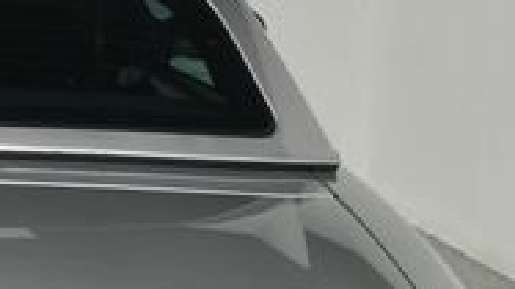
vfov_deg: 6.6
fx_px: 2498
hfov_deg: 11.4
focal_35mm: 183
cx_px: -179
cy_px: 388
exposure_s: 1/160
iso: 100
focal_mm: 34
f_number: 11
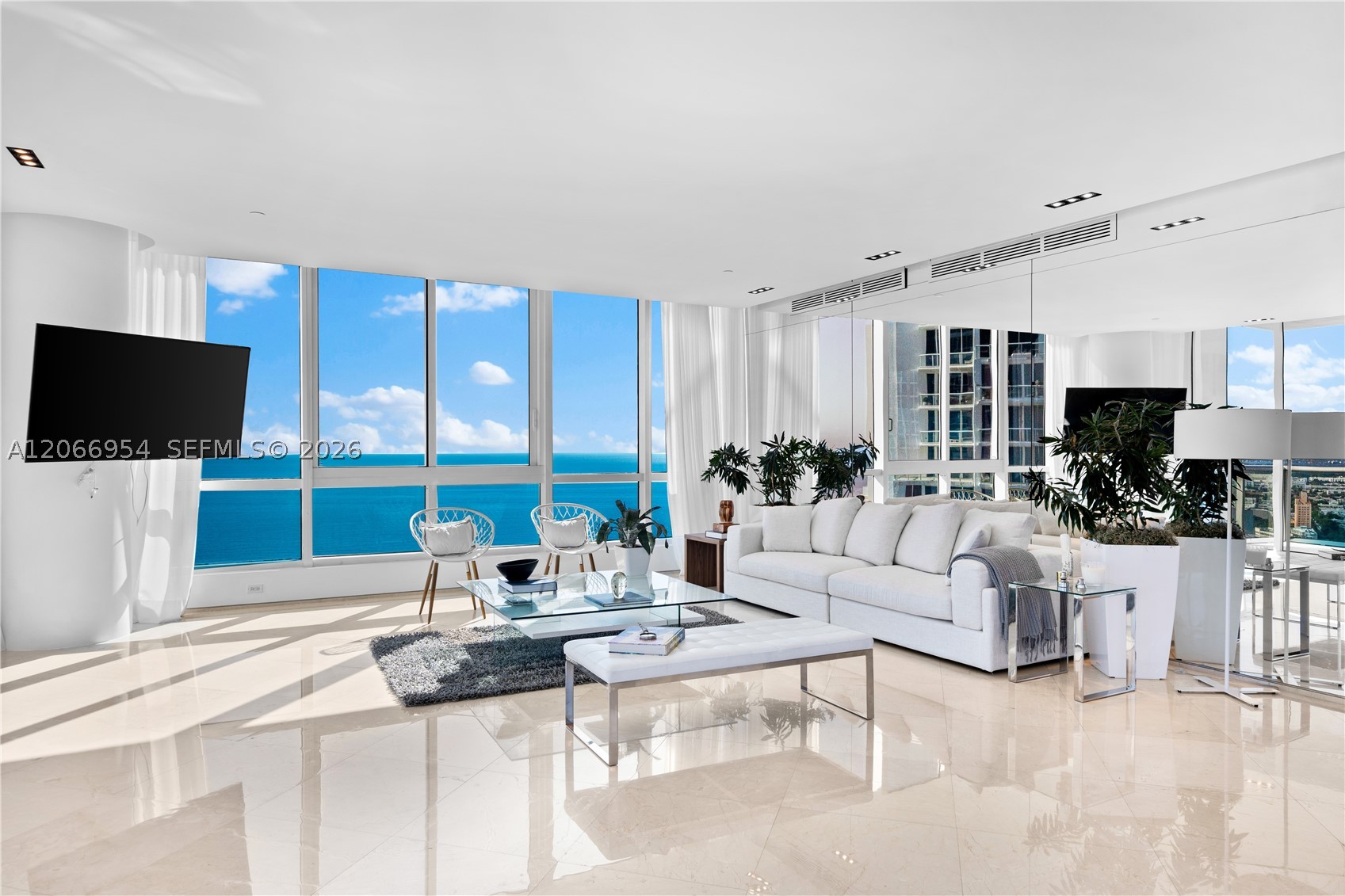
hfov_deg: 78.6
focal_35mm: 22
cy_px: 448
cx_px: 672
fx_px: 822
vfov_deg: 57.2
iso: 400
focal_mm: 22
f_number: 8
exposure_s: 1/40
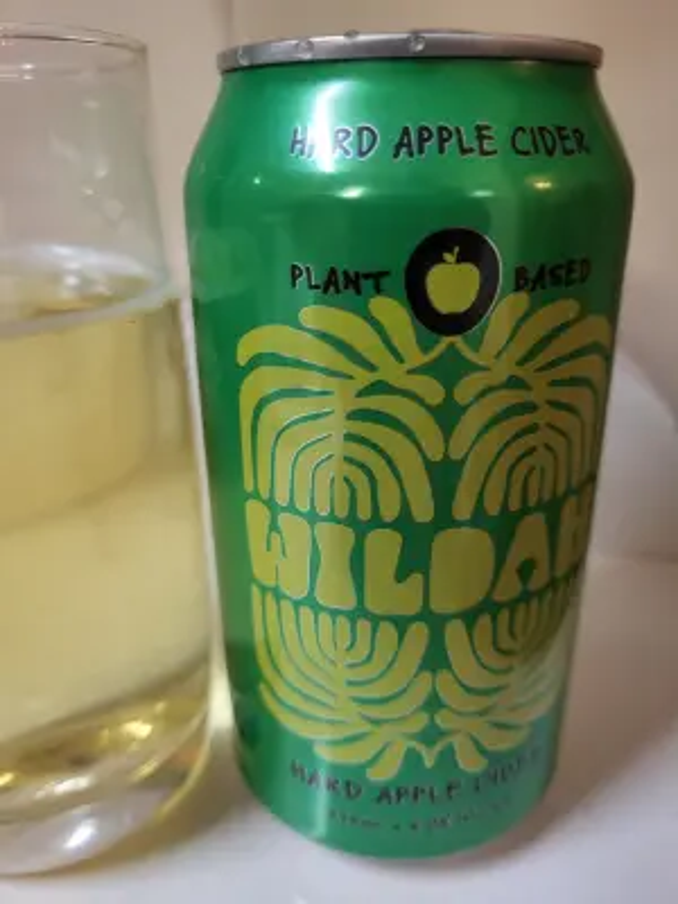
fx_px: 679
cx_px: 339
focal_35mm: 26
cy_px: 452
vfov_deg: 67.3
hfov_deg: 53.1
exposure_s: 1/50
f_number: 1.8
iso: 320
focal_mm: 5.4
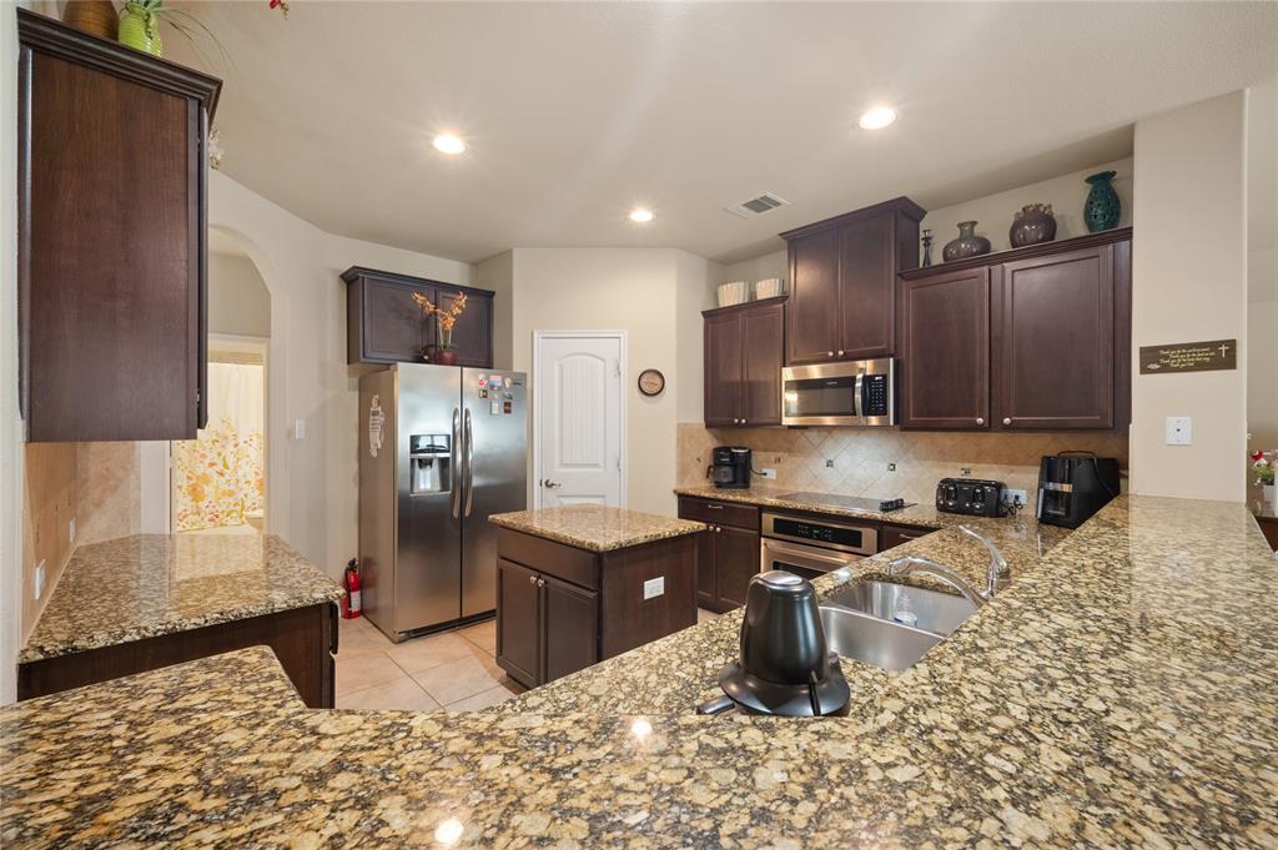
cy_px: 425
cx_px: 639
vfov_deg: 81.1
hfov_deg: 104.3
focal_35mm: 14
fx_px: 497
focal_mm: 14
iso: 800
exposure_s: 1/50
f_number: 11
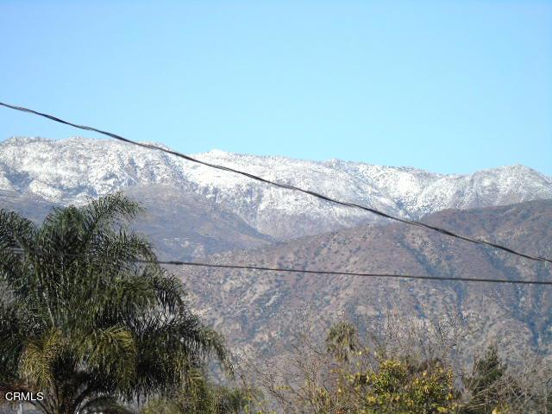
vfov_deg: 5.3
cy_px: 207
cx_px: 276
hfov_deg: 7.1
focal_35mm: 278
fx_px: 4433
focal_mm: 50
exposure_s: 1/640
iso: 80
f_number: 4.9
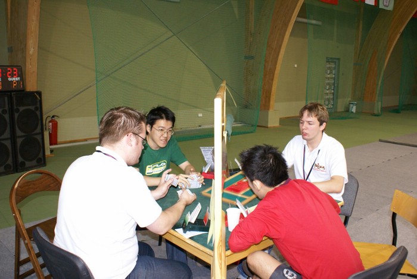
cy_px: 140
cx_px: 208
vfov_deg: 43.7
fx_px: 348
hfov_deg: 61.9
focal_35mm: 30
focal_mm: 20
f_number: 5.6
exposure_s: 1/30
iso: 800
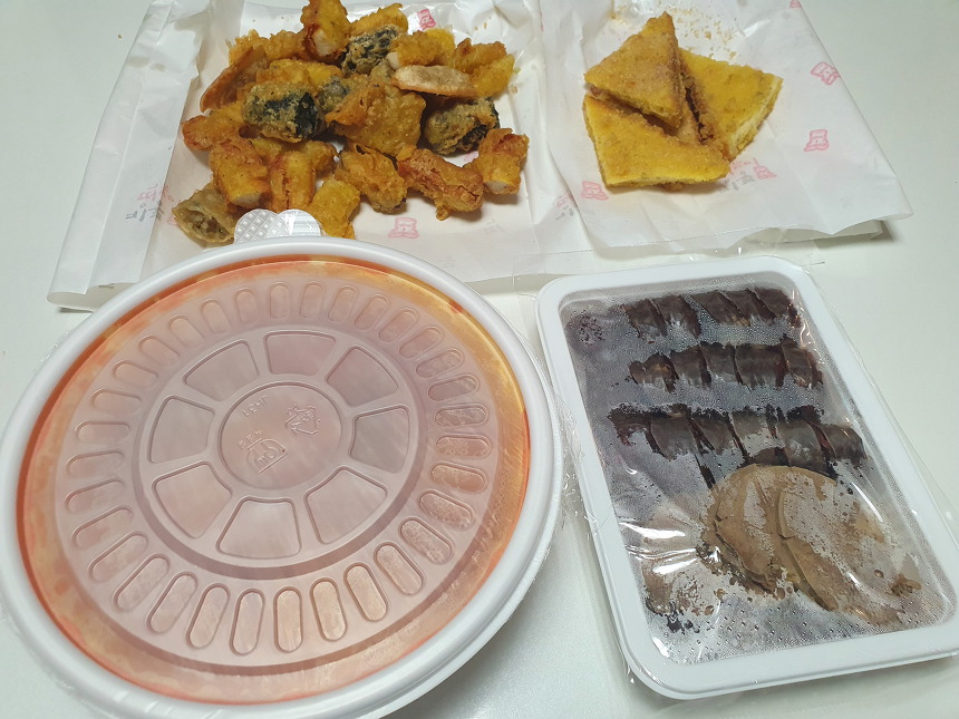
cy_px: 360
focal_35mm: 26
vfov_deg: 53.1
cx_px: 480
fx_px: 720
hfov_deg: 67.3
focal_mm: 4.32
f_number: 2.4
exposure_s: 1/120
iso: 250
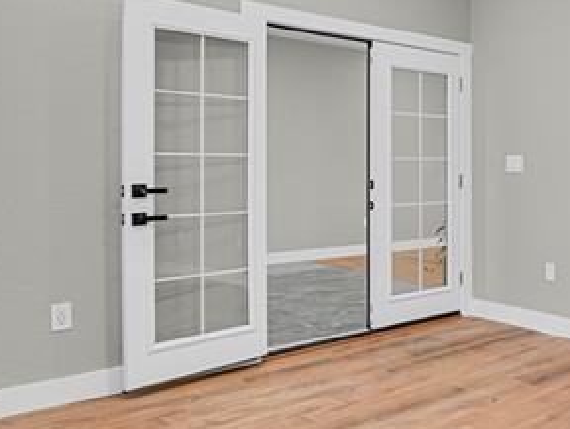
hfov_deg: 43.9
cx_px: 568
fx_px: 593
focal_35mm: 36
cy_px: 161
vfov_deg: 39.5
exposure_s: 1.6
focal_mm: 17
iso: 250
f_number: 8
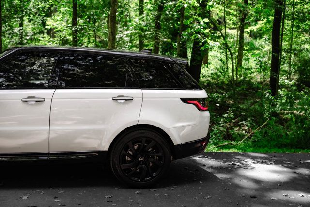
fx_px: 413
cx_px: 155
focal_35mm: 48
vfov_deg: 28.1
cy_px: 104
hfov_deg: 41.1
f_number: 3.5
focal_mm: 48
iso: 500
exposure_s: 1/1600
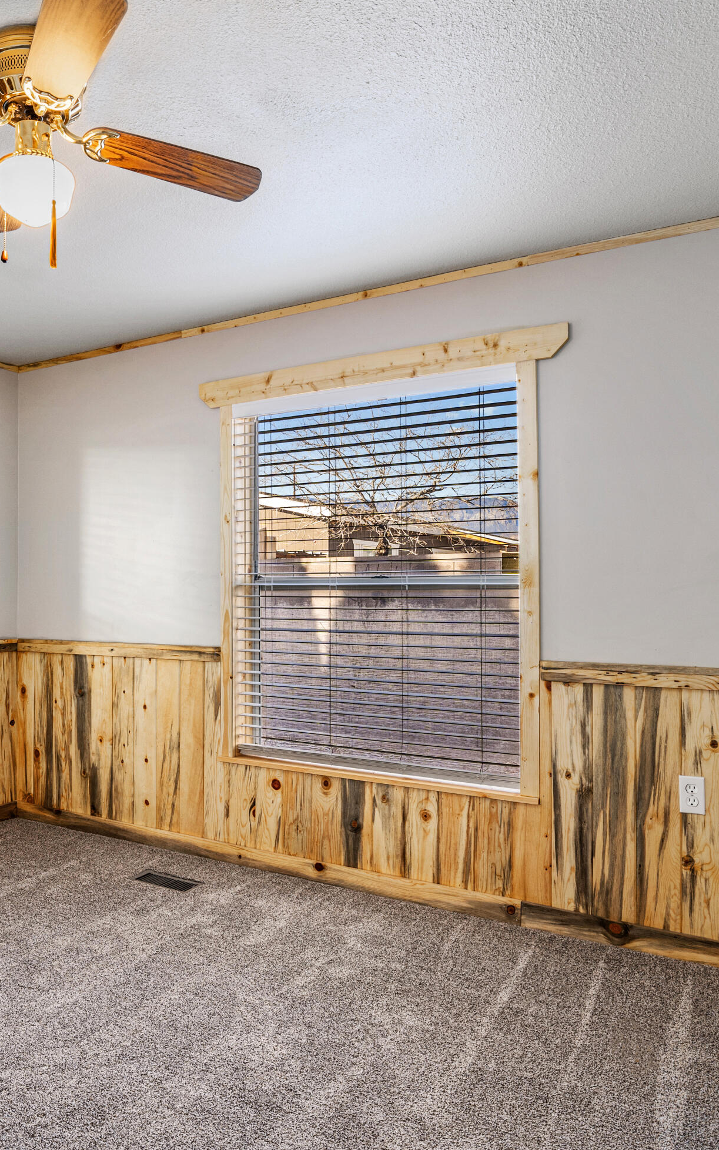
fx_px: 784
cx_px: 210
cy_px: 582
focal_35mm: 25
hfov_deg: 48.0
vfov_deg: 72.5
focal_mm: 16
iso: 500
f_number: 10
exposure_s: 1/4
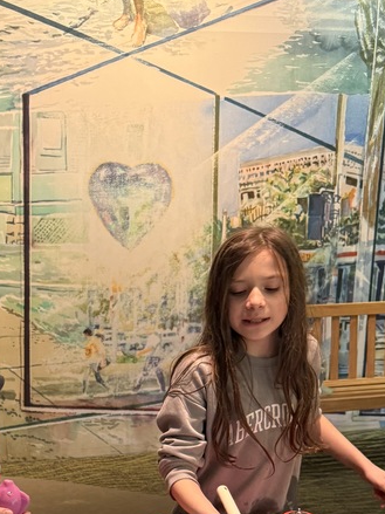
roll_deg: +2.0
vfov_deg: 32.3
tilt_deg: -17.2
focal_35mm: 56
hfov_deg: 25.3
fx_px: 831
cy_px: 482
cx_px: 43
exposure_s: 1/60
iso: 400
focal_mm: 6.76
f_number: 1.78
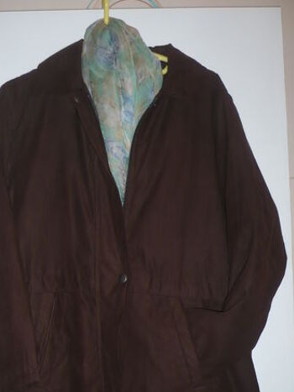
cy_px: 255
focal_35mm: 48
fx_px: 544
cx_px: 108
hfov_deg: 30.1
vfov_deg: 39.3
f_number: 2.8
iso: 100
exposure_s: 1/30
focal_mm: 5.8
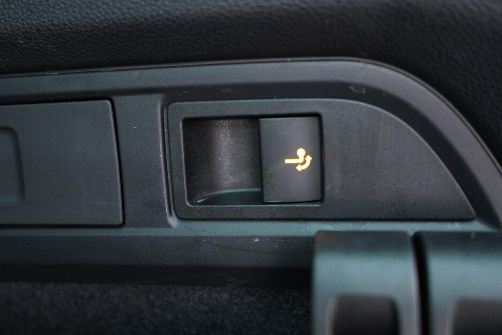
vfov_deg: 36.9
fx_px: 502
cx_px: 251
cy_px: 168
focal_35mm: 36
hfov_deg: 53.1
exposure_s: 1/40
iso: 1250
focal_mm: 24
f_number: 2.8
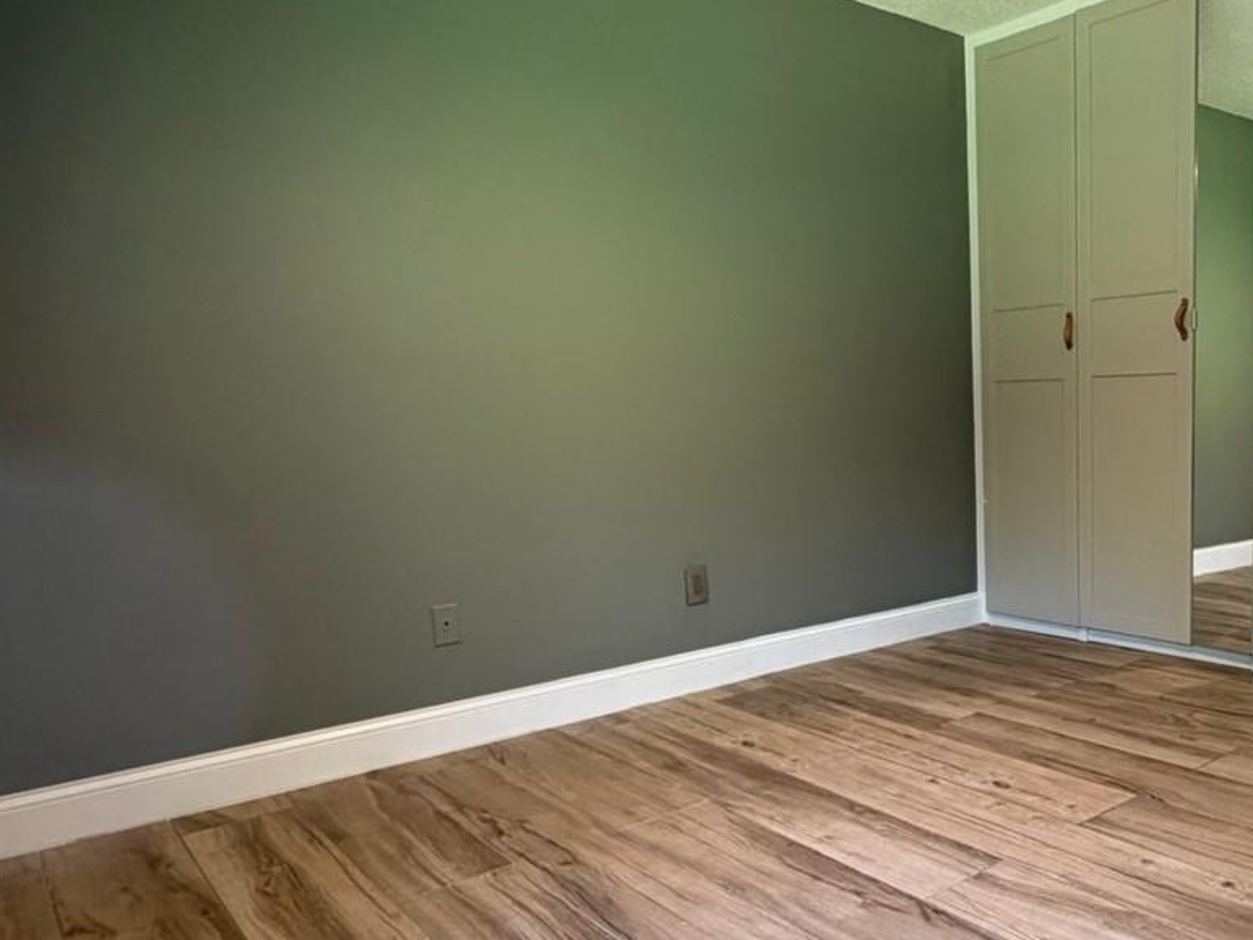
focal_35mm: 29
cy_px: 539
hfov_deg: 58.7
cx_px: 925
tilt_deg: -8.6
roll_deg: +1.3
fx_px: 1050
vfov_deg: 48.1
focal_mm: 2.22
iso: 320
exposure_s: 1/60
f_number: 2.2
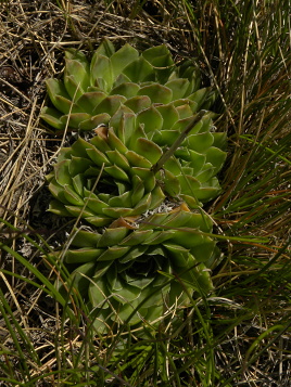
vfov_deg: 25.0
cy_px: 193
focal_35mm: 78
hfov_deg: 18.9
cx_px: 137
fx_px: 874
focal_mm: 10.3
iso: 100
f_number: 7.1
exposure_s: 1/640
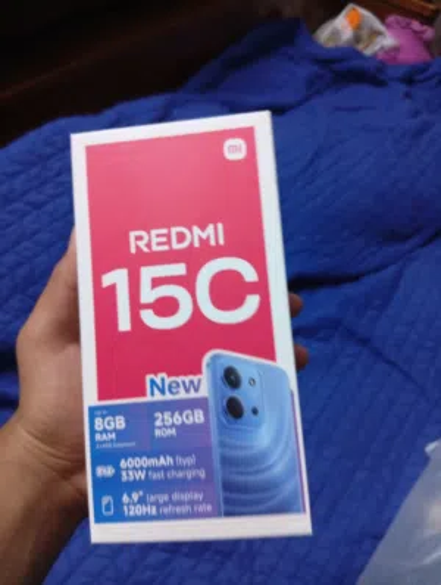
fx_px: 440
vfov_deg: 67.2
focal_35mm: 26
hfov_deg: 53.2
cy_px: 292
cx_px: 220
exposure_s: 1/16.7
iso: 1527
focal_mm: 3.96
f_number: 1.8
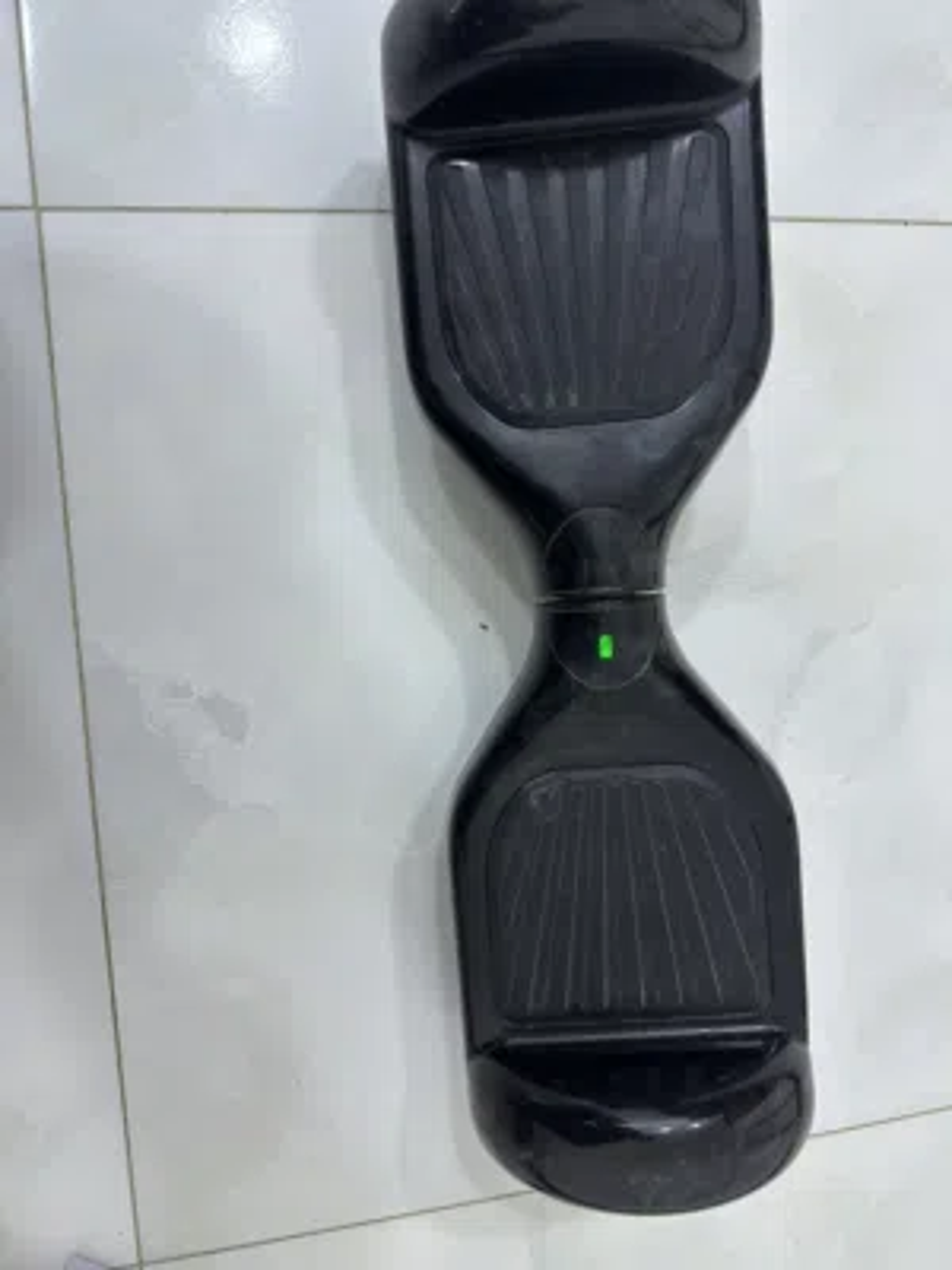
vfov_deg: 71.6
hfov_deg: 56.8
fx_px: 880
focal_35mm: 24
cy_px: 635
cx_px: 476
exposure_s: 1/100
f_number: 1.78
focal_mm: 6.86
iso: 160
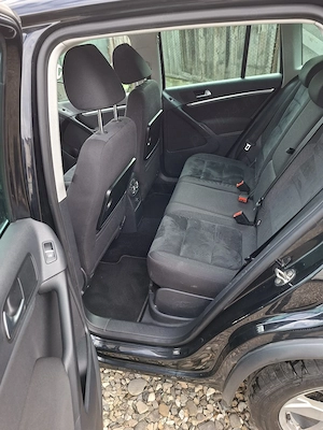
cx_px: 162
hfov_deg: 58.9
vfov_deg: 73.9
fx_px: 286
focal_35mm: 23
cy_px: 215
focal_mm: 5.54
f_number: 1.8
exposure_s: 1/100
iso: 100
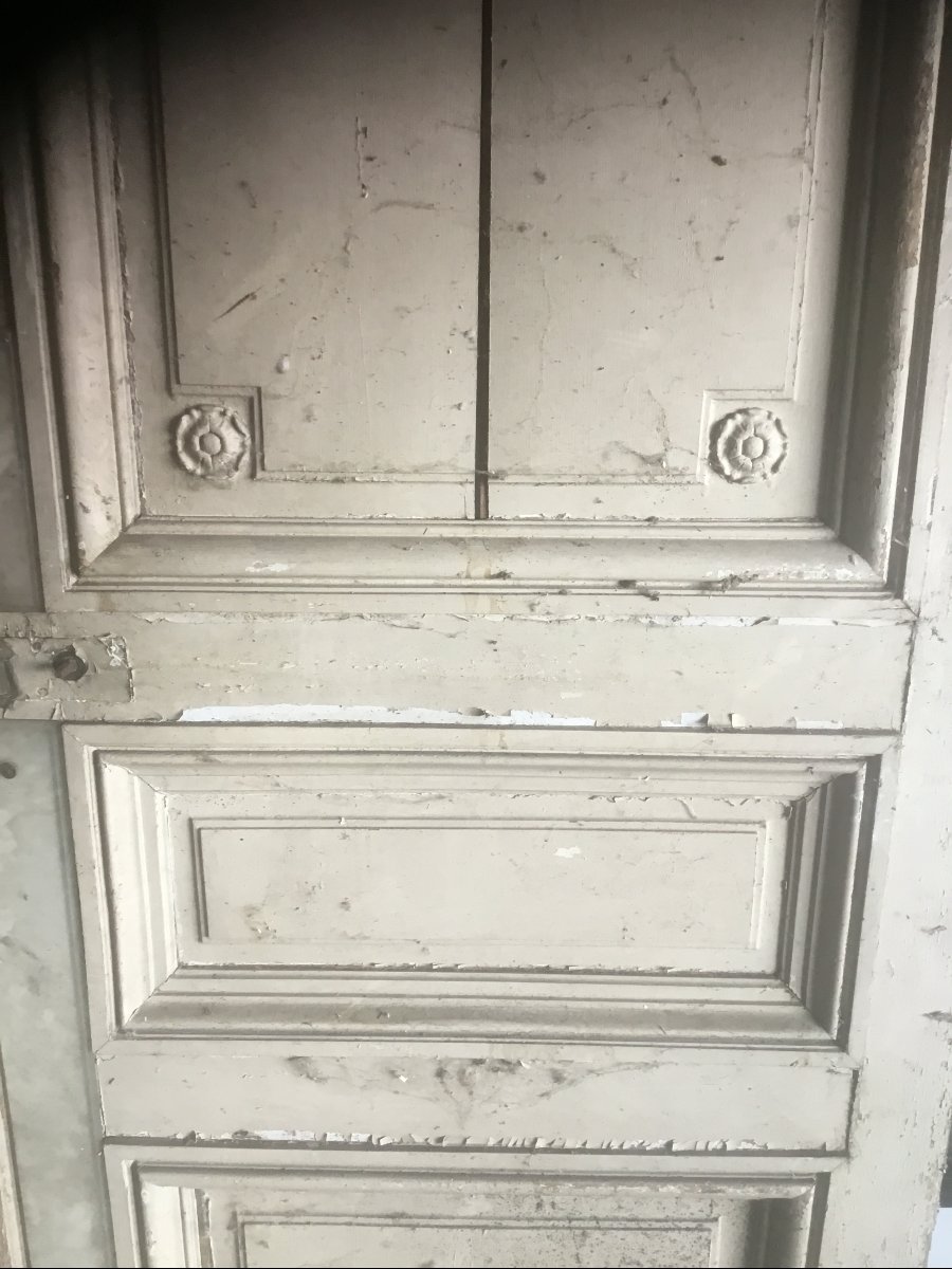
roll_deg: -2.0
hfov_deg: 45.4
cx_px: 476
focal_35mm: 31
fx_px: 1137
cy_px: 634
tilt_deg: -20.6
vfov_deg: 58.4
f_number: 2.4
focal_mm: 3.3
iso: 40
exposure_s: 1/33
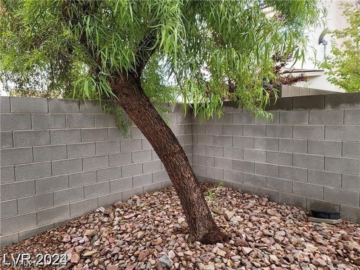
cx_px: 180
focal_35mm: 25
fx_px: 260
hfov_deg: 69.4
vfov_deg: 54.9
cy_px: 135
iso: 50
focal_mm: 7
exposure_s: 1/120
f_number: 1.8
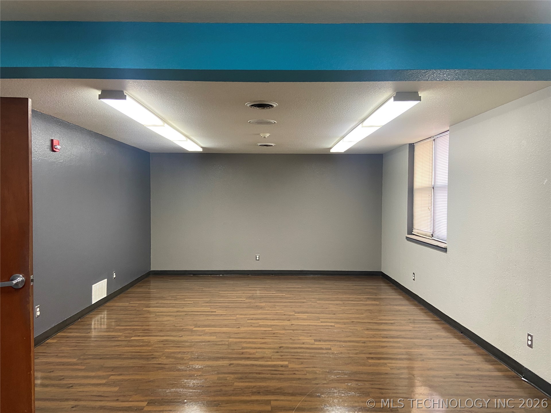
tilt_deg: -1.7
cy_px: 206
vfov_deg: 53.1
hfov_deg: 67.3
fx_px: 414
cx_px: 276
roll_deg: -1.4
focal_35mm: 26
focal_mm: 4.25
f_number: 1.8
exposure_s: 1/60
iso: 160
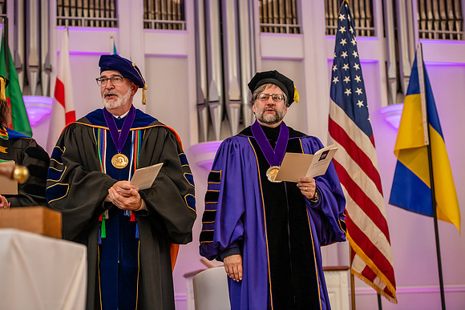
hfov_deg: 24.8
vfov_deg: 16.7
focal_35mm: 82
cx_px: 232
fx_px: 1059
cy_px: 155
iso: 2500
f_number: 3.5
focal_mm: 82
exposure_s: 1/200
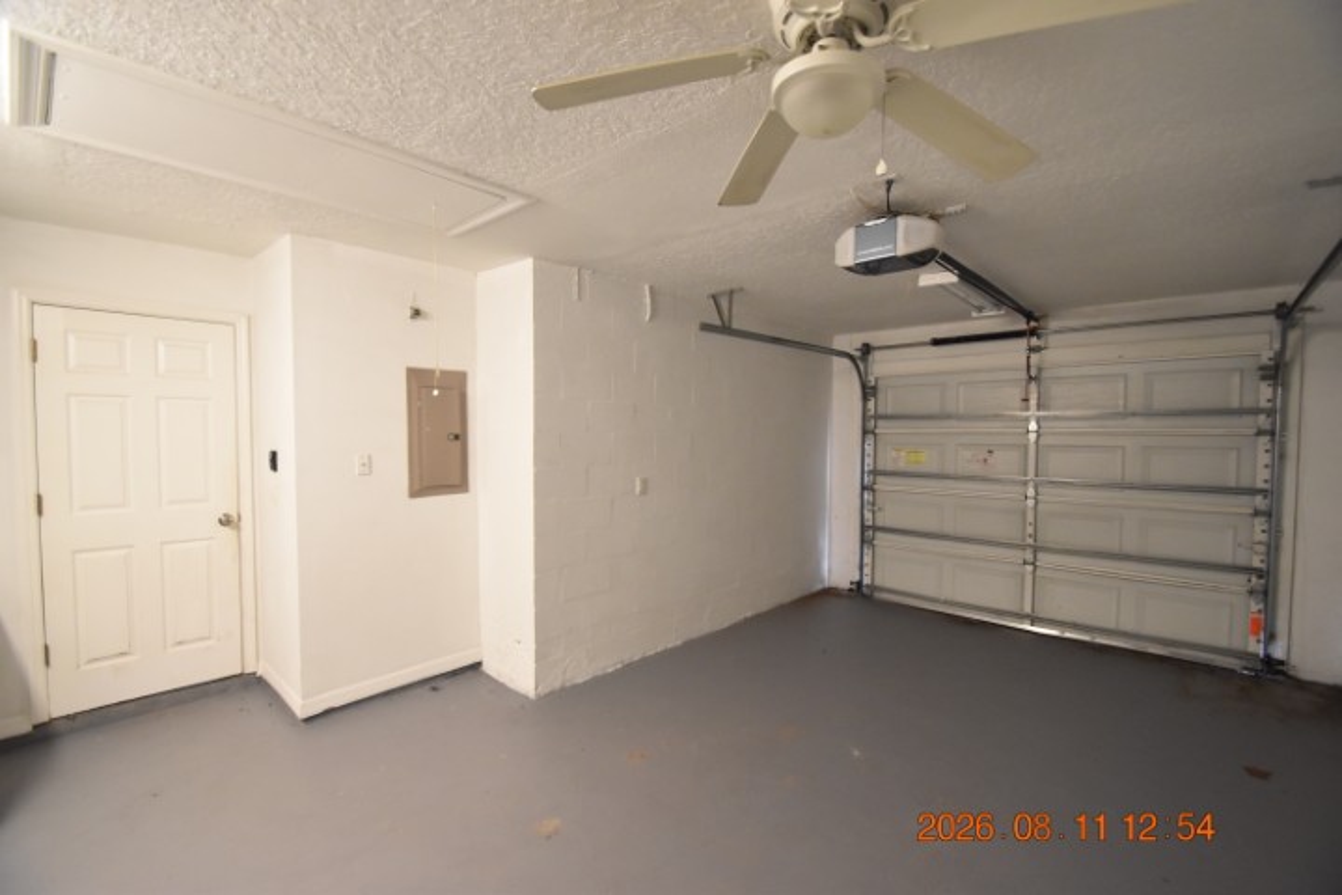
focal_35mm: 15
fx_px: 559
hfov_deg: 100.4
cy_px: 448
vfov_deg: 77.3
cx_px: 671
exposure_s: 1/60
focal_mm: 10
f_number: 3.5
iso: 2200
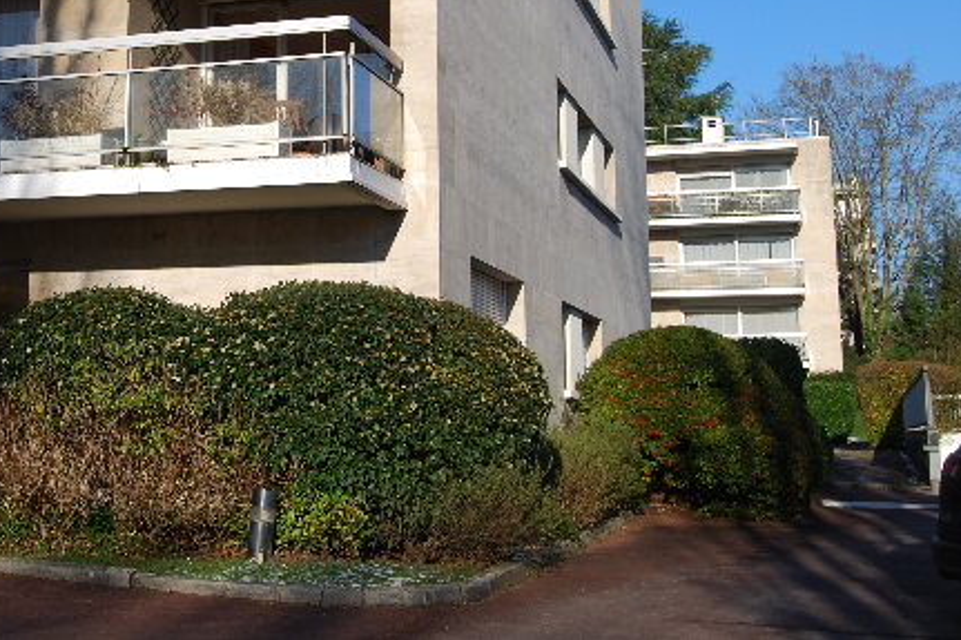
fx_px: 1548
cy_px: 165
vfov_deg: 23.1
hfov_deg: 33.9
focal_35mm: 58
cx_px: 252
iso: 100
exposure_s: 1/250
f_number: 8
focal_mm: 26
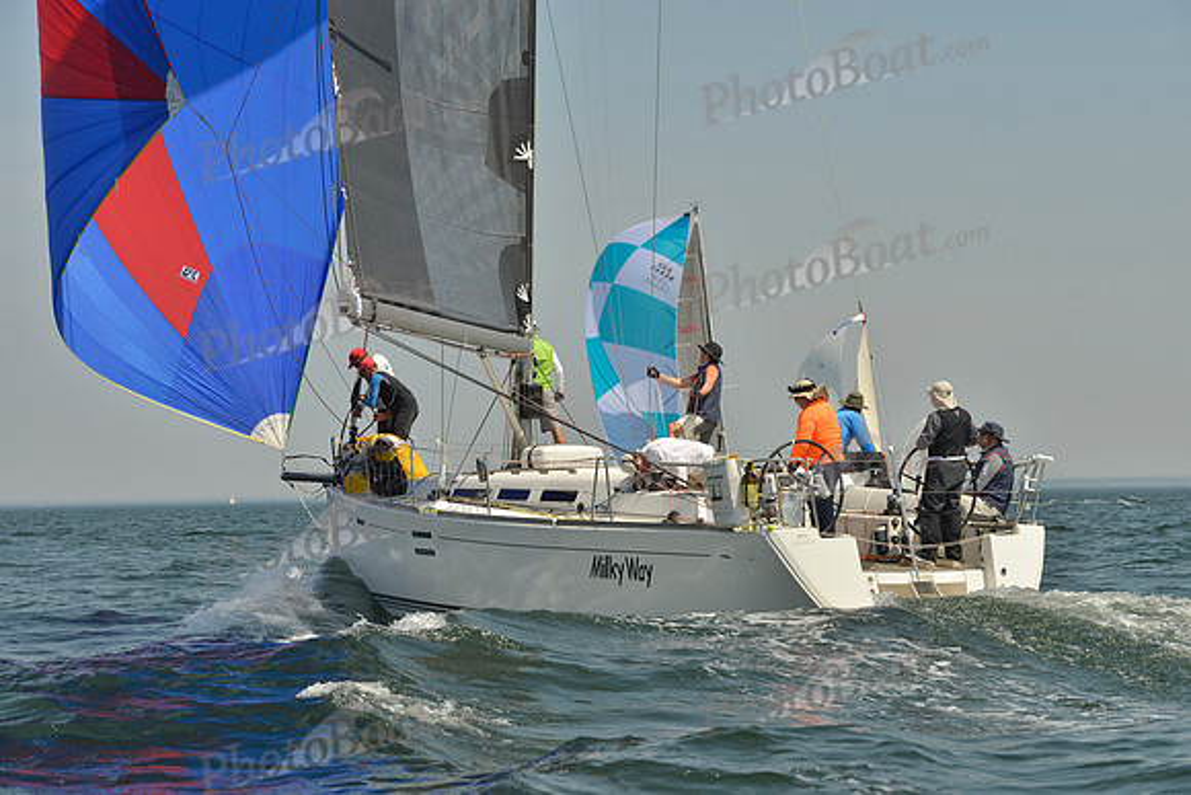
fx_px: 3144
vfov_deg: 14.4
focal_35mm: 95
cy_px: 398
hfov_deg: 21.5
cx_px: 596
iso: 200
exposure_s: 1/1250
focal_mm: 95
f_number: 8
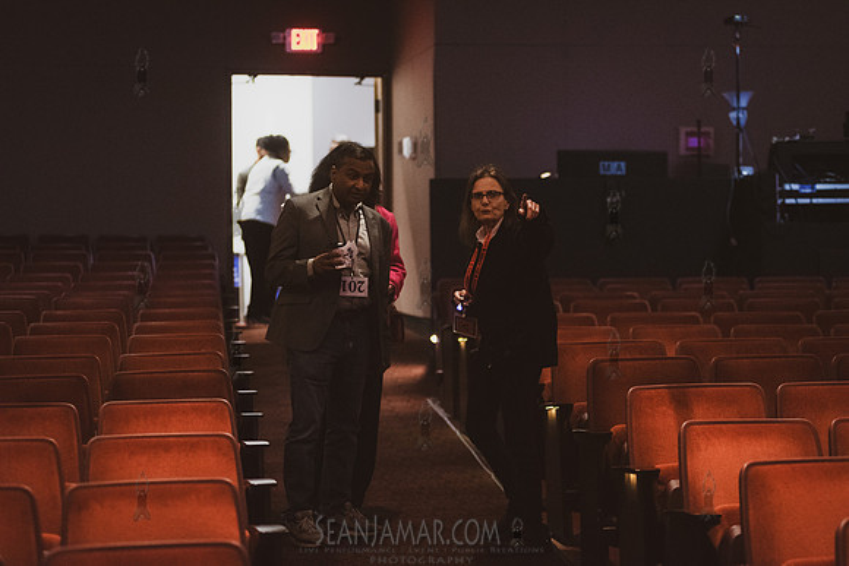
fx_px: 2029
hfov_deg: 23.6
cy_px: 283
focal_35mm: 86
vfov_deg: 15.9
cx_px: 424
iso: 8000
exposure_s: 1/200
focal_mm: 86
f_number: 2.8
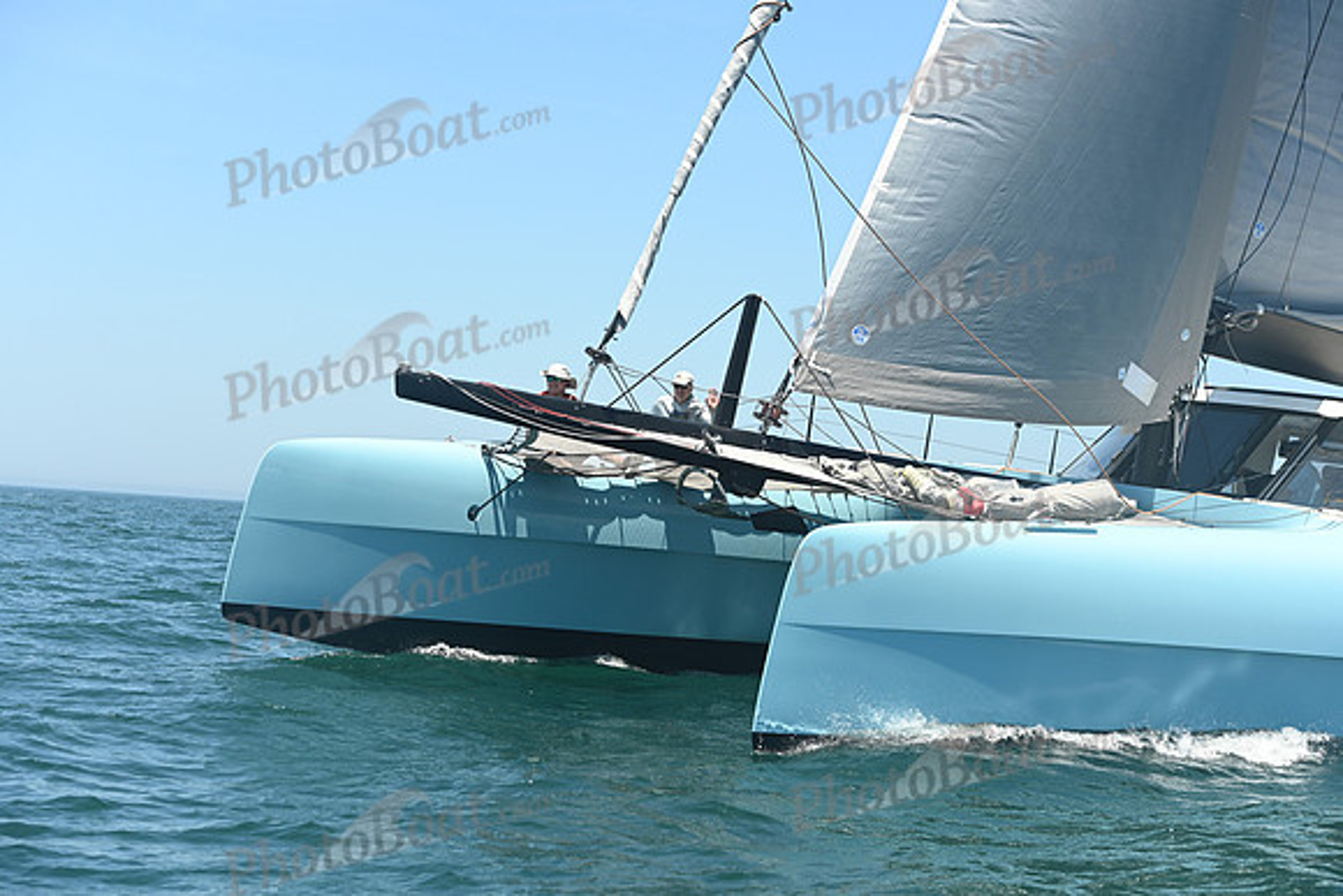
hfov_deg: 28.8
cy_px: 448
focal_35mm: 70
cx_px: 672
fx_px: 2612
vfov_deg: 19.5
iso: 320
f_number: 5.6
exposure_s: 1/1000
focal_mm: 70
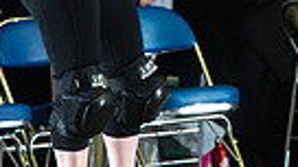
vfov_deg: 1.7
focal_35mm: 715
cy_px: -80
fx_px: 5641
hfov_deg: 3.0
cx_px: 438
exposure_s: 1/160
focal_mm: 160
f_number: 8
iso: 1600
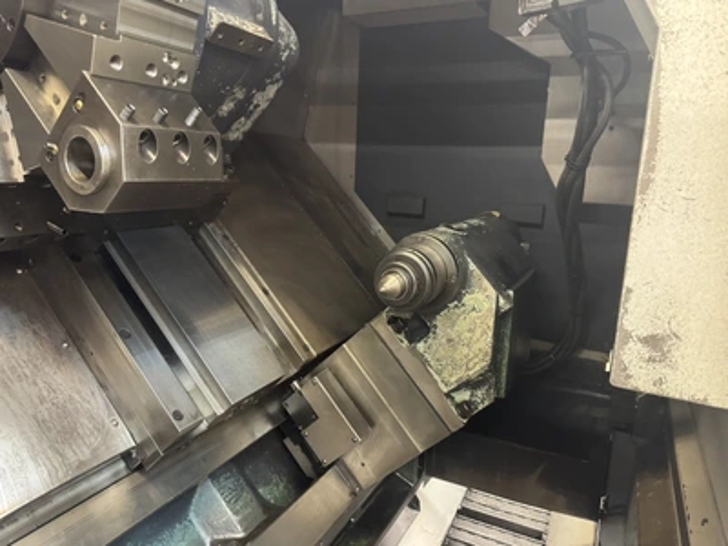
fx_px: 505
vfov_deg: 56.8
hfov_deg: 71.6
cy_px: 273
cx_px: 364
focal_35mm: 24
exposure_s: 1/40
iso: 800
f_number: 1.78
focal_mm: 6.76
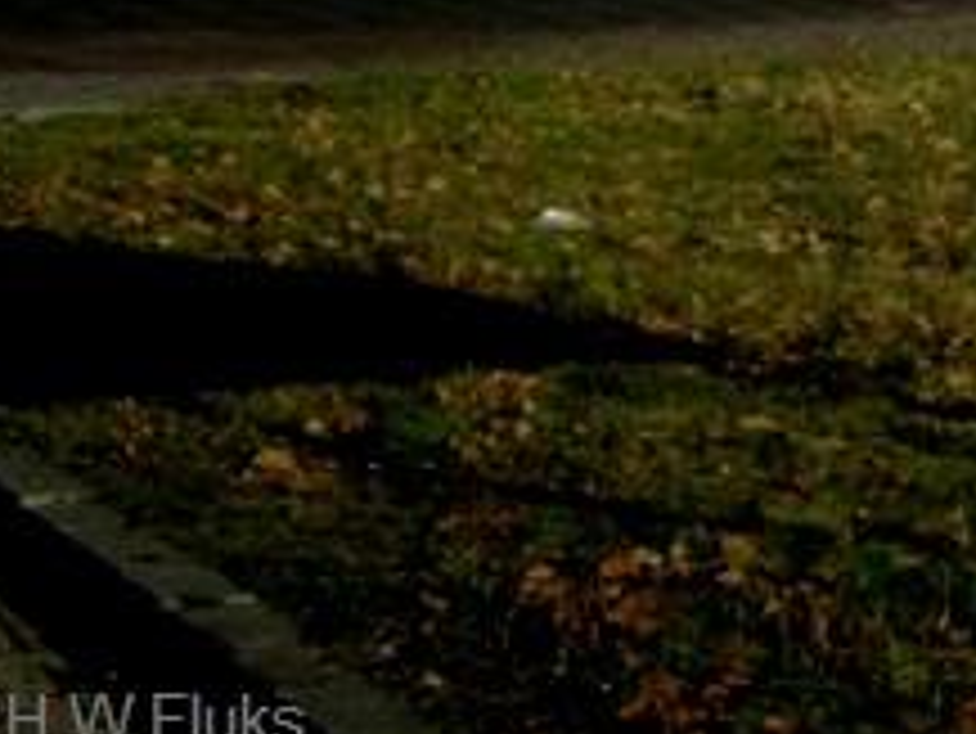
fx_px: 3160
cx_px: 1340
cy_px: -288
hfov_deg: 16.4
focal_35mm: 112
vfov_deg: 12.7
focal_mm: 7.9
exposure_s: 1/500
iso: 64
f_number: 2.8
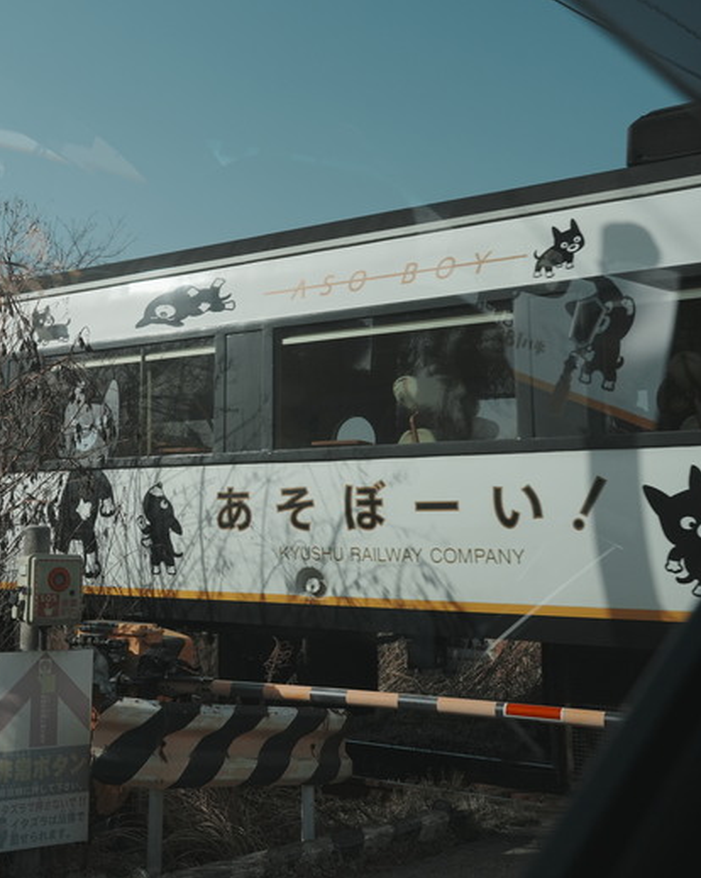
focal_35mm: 41
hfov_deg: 36.0
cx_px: 213
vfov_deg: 44.8
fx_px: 1064
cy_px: 439
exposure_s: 1/800
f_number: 5.6
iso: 250
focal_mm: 29
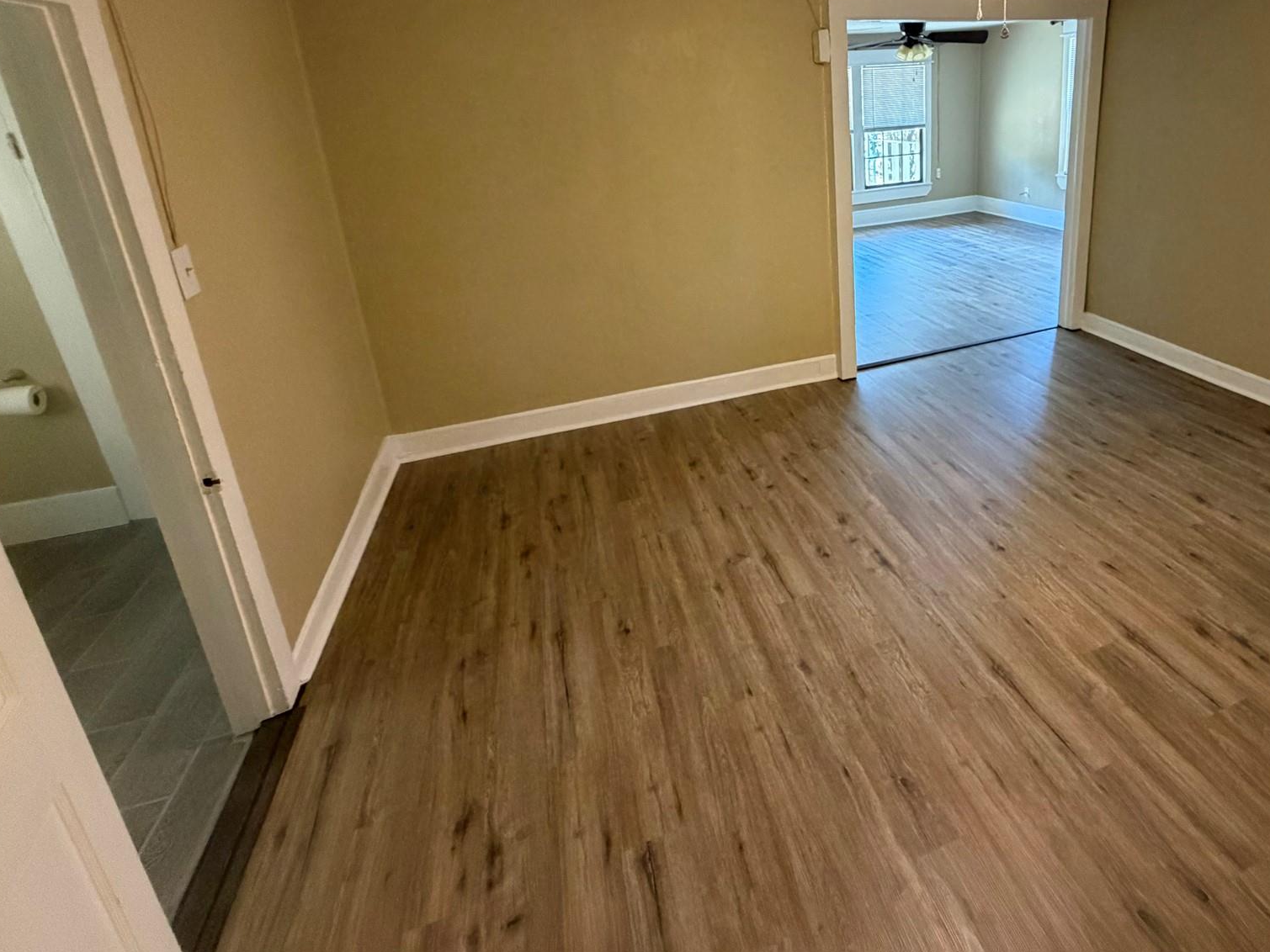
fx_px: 697
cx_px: 810
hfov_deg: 82.7
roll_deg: +4.1
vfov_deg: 66.6
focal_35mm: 19
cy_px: 309
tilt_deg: -18.0
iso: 500
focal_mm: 2.22
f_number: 2.2
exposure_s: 1/60
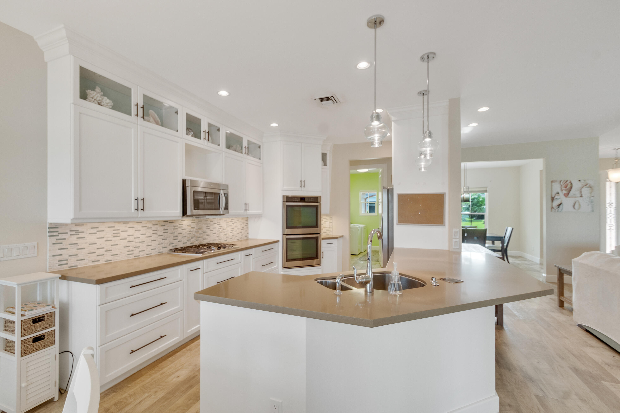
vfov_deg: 77.3
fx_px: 258
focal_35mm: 15
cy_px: 206
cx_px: 310
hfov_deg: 100.4
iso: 320
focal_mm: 10
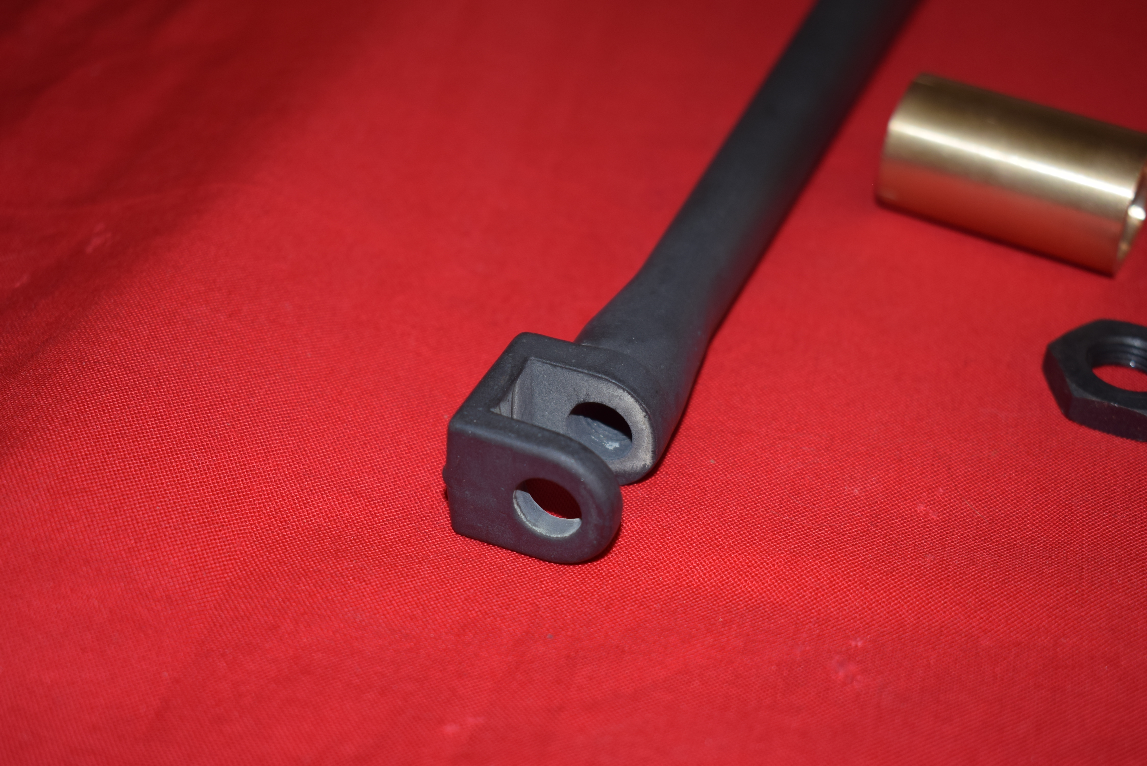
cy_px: 383
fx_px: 1721
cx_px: 574
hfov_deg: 36.9
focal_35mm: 54
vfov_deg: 25.1
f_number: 5
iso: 160
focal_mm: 36
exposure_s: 1/25
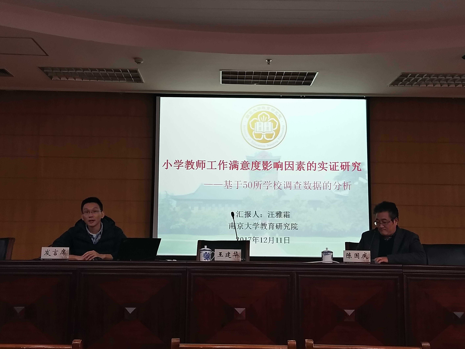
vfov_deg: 53.1
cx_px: 232
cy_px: 174
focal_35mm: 26
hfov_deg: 67.3
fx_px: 349
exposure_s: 1/50
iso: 100
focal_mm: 3.88
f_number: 2
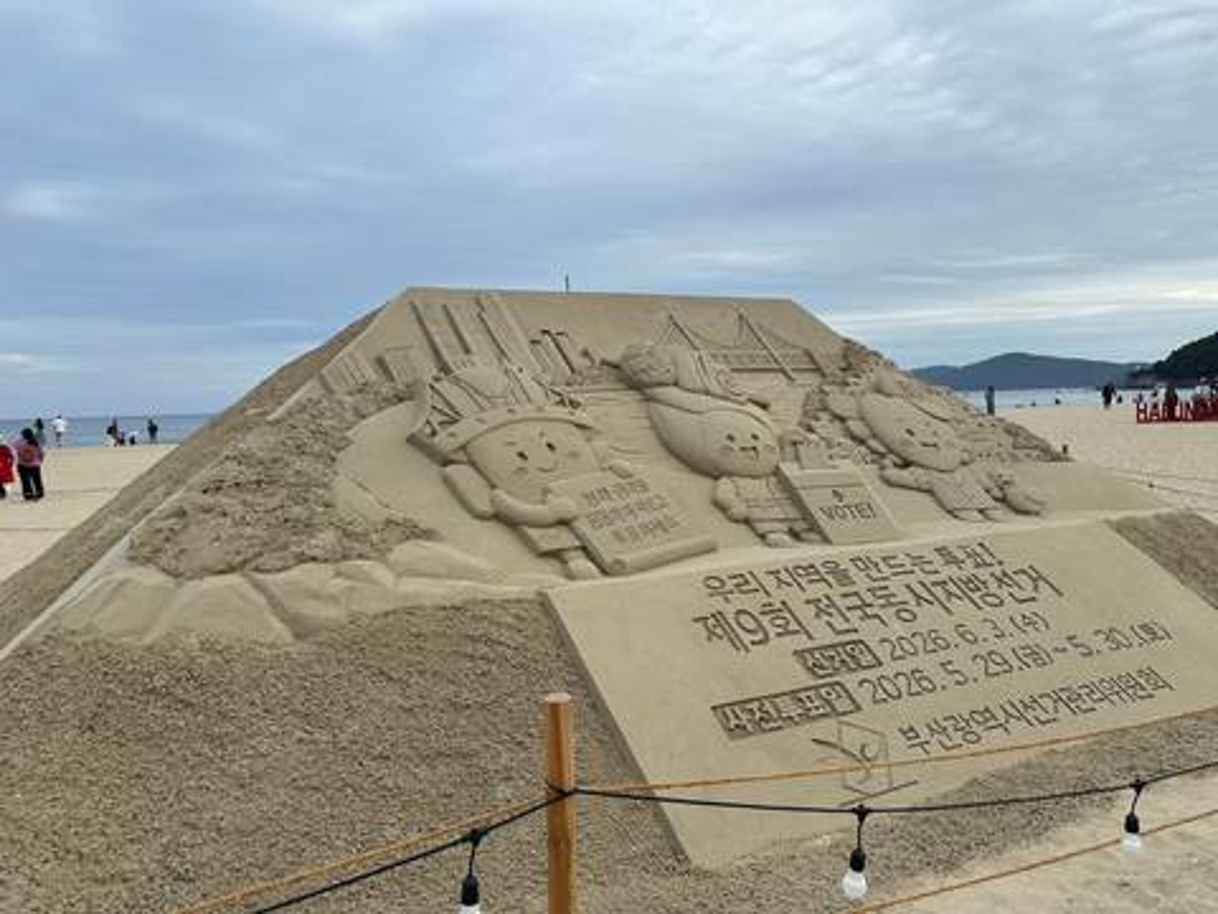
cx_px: 609
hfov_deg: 71.6
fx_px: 844
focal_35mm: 24
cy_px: 457
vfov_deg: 56.8
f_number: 1.78
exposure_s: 1/3356
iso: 80
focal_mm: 6.86
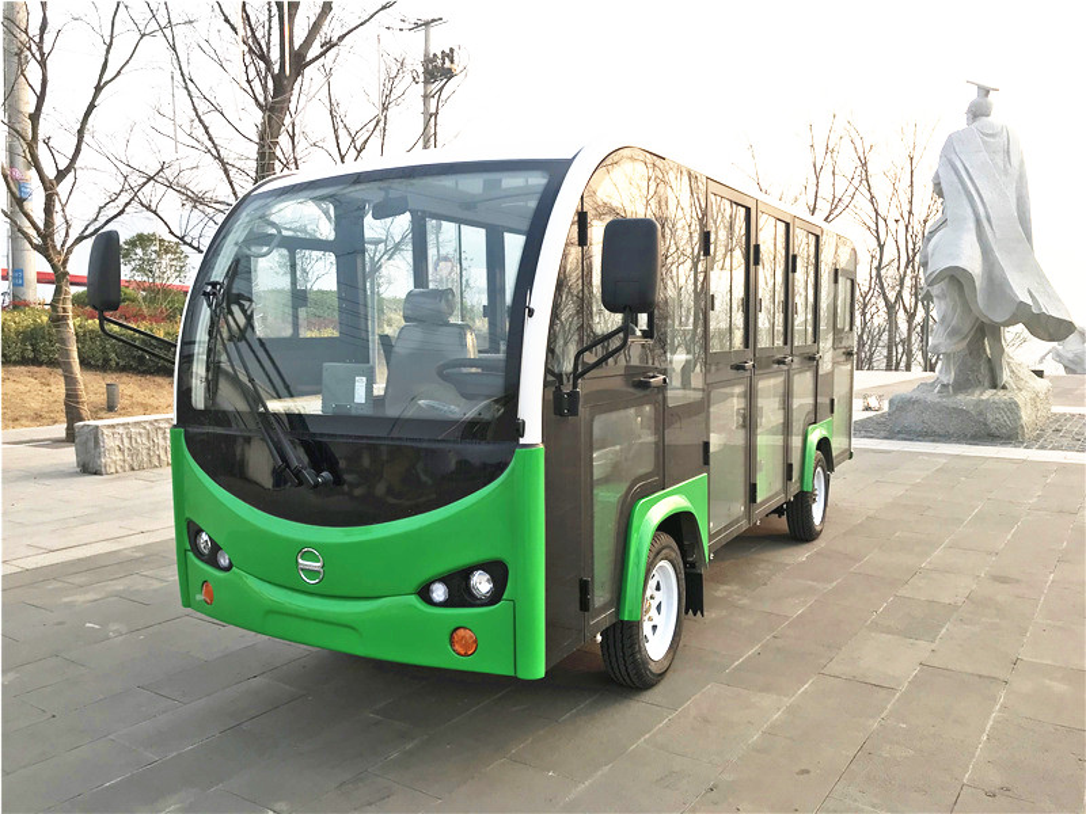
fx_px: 878
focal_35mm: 28
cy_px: 407
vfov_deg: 49.7
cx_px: 543
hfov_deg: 63.4
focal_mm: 3.99
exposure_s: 1/1076
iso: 20
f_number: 1.8
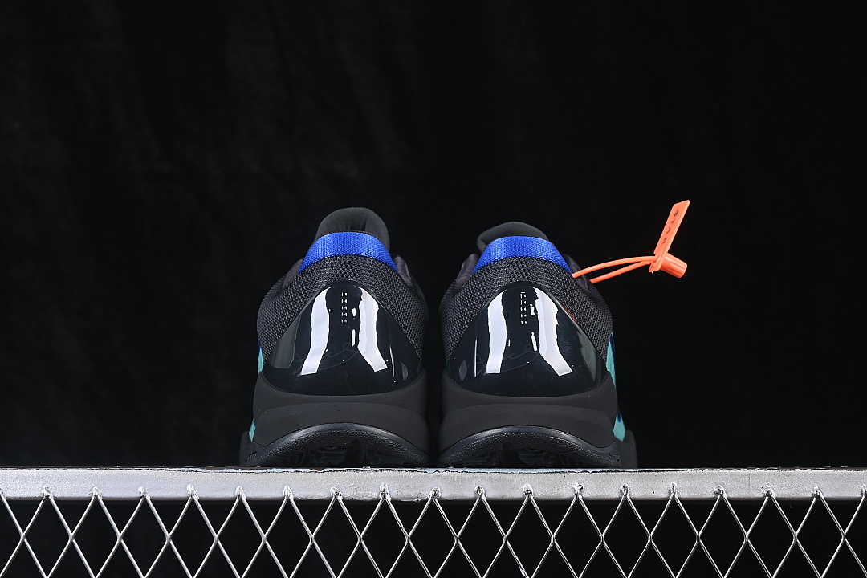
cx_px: 434
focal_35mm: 75
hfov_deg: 27.0
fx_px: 1806
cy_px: 289
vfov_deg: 18.2
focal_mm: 50
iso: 160
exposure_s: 1/60
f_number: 6.3
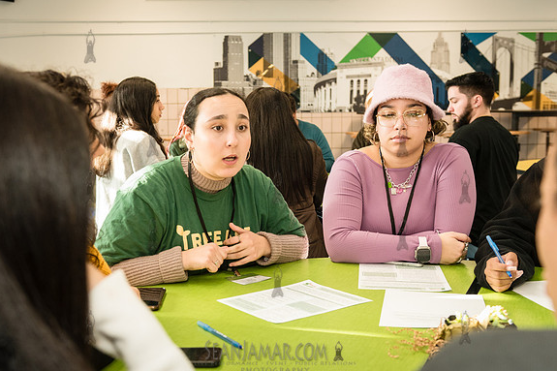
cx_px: 236
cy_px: 194
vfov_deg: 31.2
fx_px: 665
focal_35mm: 43
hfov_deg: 45.3
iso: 1600
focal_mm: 34
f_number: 3.5
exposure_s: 1/125
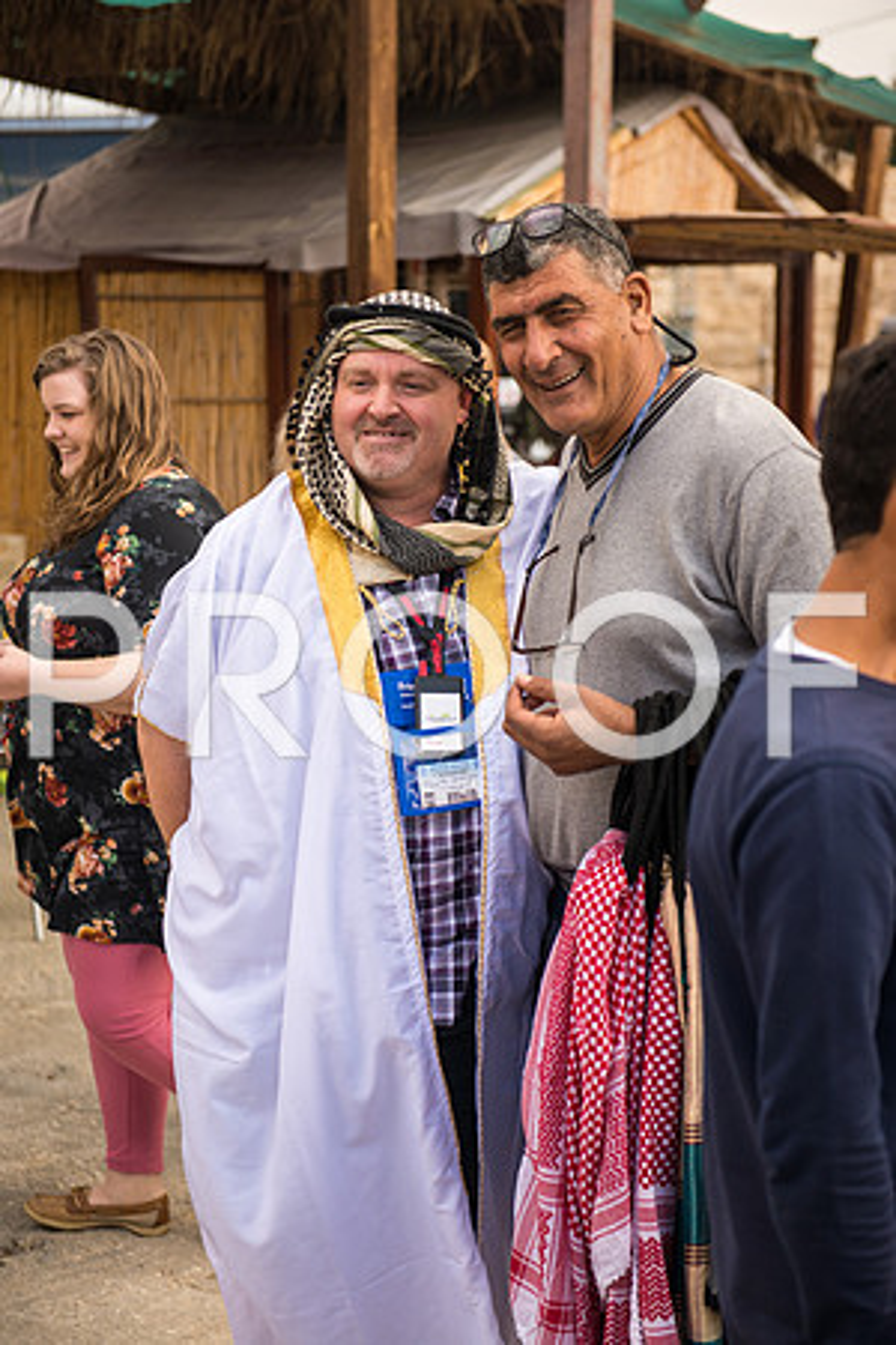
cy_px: 672
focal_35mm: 70
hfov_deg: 19.5
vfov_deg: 28.8
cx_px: 448
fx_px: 2613
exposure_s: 1/1000
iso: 200
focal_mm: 70
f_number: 2.8
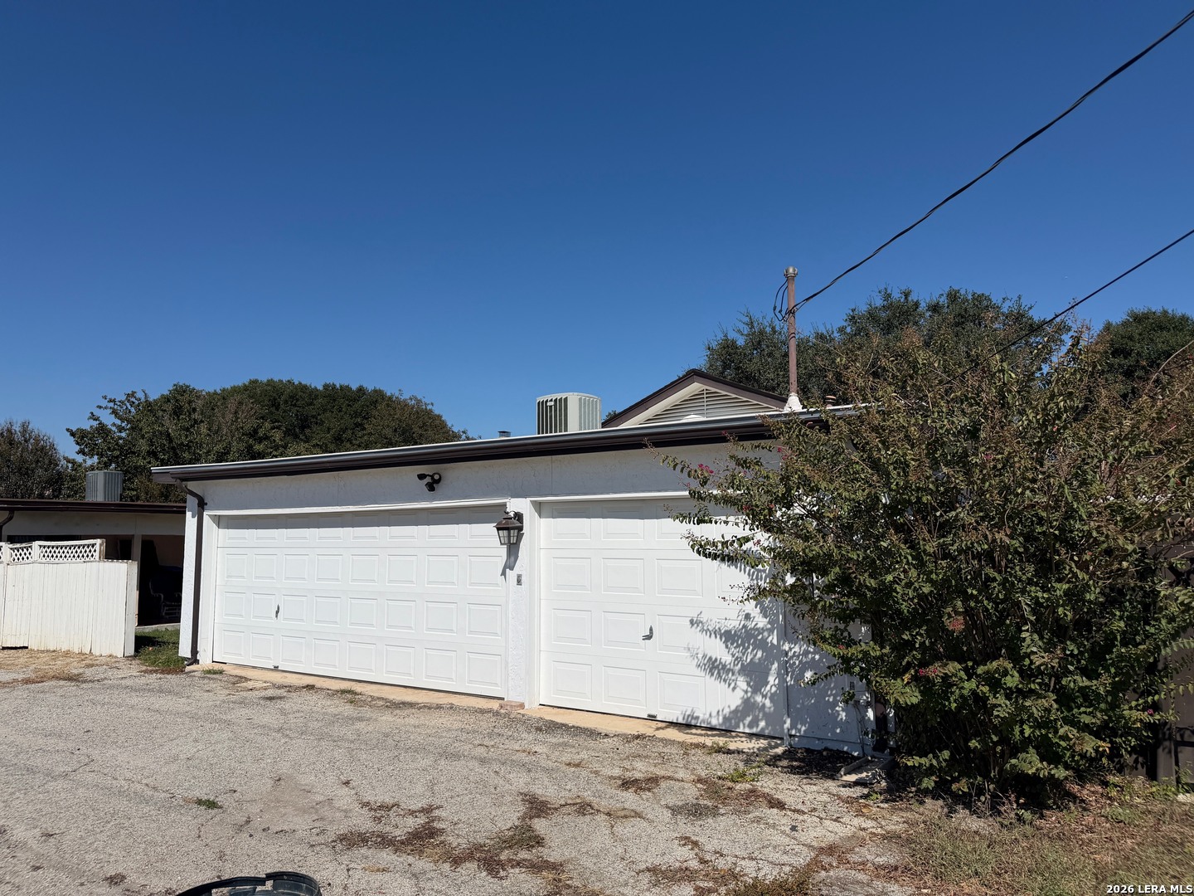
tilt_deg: +6.1
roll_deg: +0.7
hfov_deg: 71.6
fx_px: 828
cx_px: 597
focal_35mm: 24
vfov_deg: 56.8
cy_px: 448
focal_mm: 6.76
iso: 100
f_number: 1.78
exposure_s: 1/14286
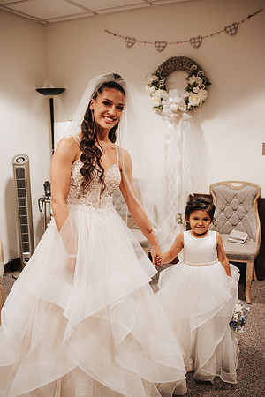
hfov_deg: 37.9
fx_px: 386
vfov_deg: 54.4
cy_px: 198
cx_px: 132
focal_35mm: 35
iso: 720
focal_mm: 35
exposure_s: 1/125
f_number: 2.8
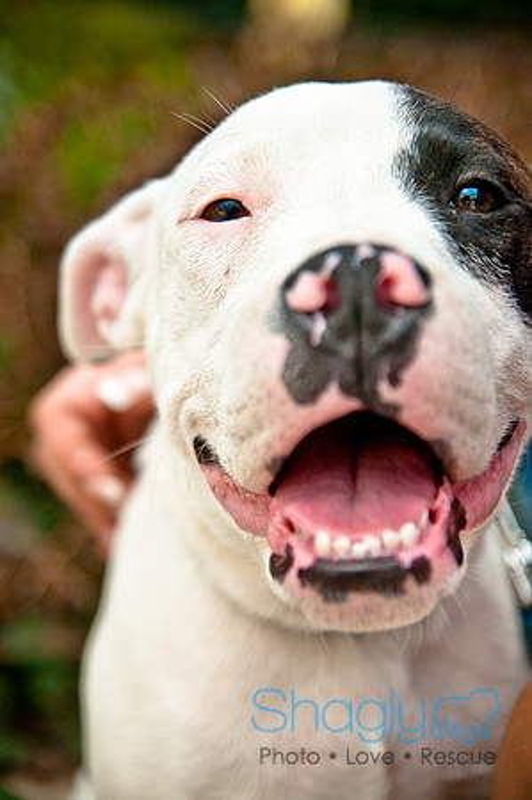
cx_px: 266
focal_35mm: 75
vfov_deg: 27.0
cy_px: 400
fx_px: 1666
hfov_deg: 18.1
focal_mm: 50
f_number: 2.8
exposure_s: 1/3200
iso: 400
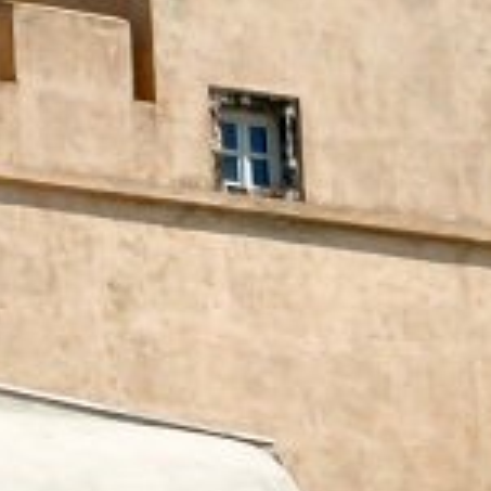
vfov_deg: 4.2
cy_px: 205
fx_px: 6692
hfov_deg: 4.2
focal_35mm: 417
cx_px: 325
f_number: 4.8
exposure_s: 1/1074
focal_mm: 16.8
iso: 100
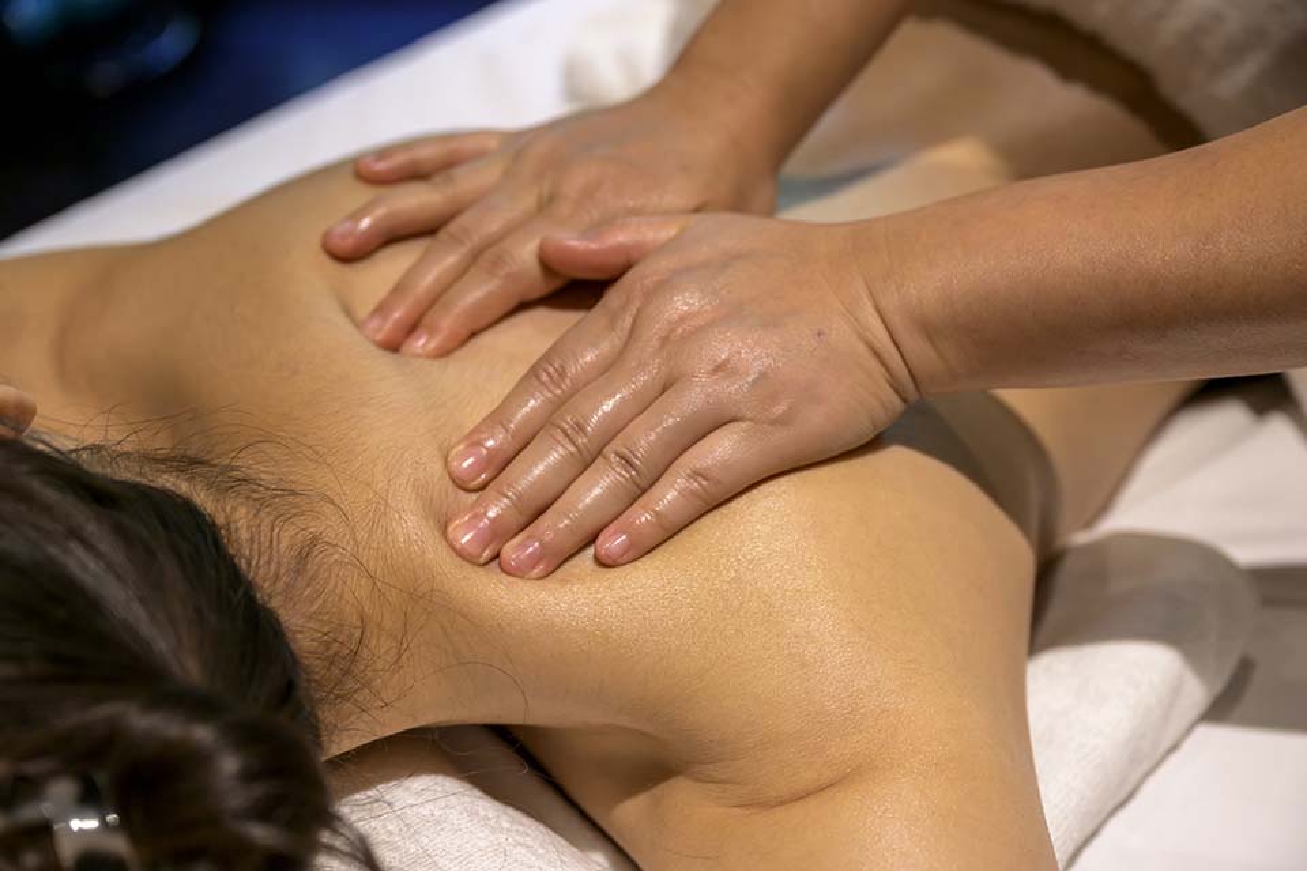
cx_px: 654
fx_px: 2069
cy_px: 436
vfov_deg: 23.8
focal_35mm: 57
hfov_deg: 35.1
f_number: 4
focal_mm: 57
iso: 1100
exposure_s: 1/200
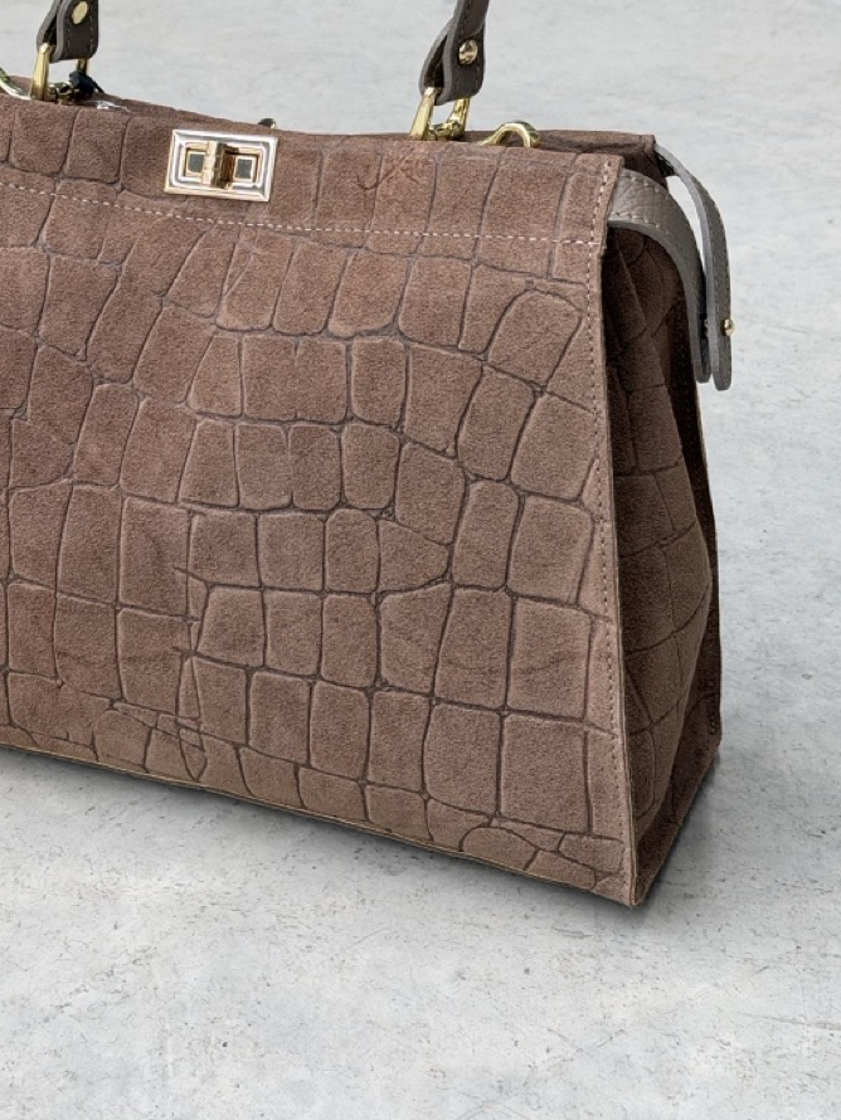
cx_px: 263
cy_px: 372
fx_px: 2234
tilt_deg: -23.4
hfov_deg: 21.2
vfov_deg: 28.0
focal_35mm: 69
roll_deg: +0.7
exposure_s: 1/107
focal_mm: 6.76
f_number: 1.78
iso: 100
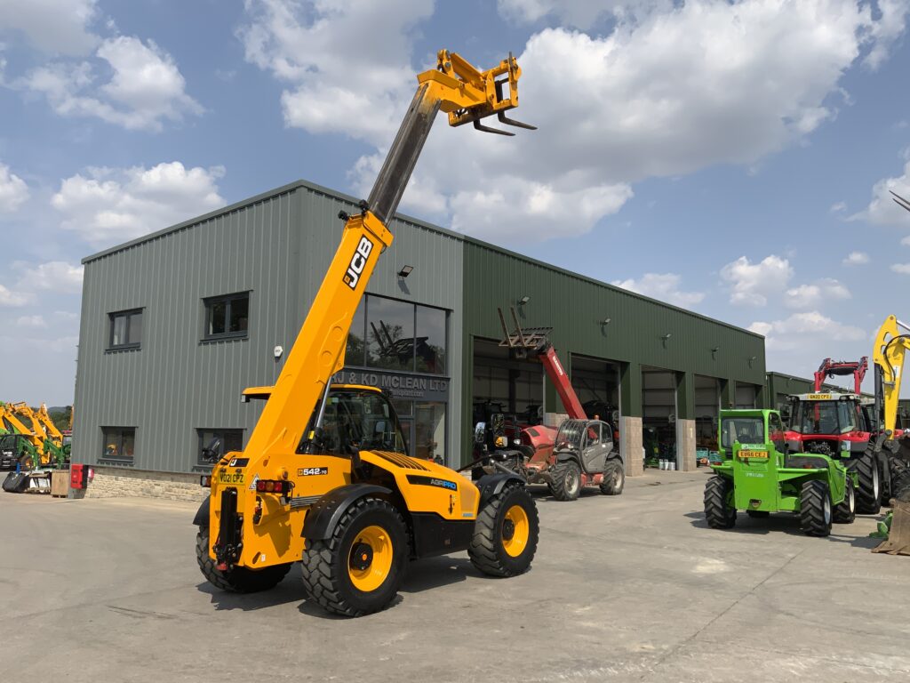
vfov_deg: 48.2
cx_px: 455
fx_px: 762
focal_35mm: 29
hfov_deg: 61.7
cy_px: 342
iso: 16
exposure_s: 1/2667
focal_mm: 3
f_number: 1.8
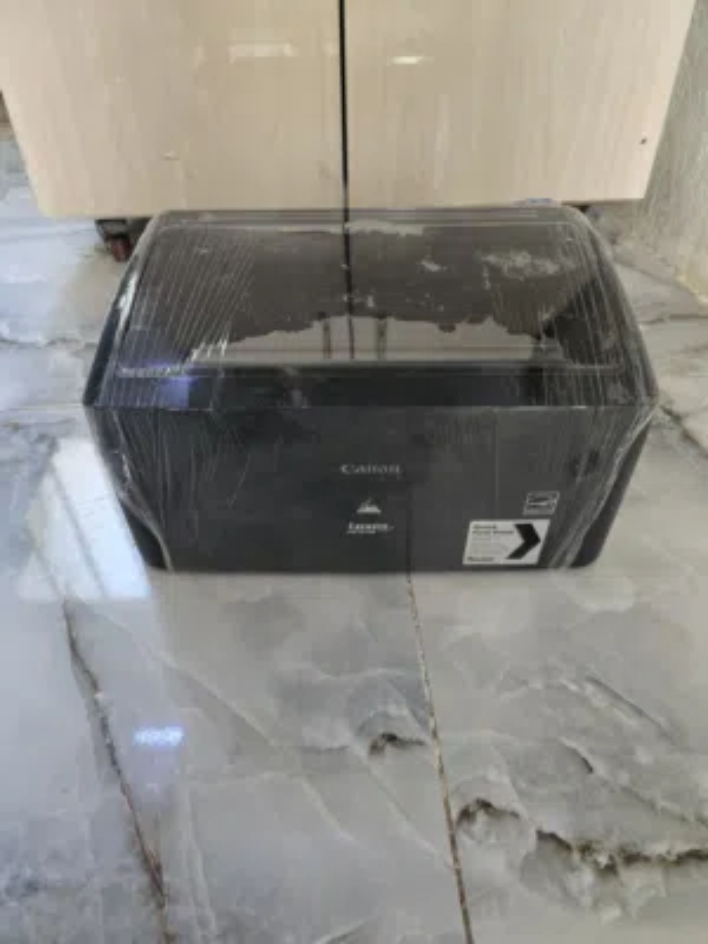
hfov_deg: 58.9
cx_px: 354
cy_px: 472
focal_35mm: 23
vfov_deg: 73.9
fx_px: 627
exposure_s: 1/100
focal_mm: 6.3
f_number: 1.7
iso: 800
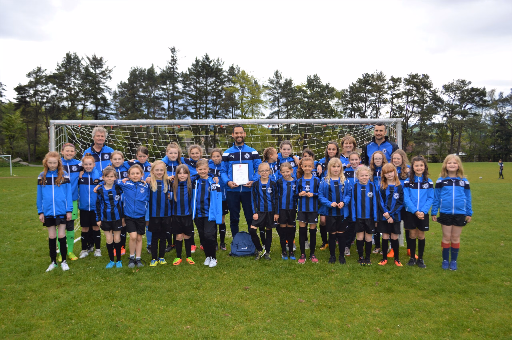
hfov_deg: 53.2
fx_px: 512
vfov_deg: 36.8
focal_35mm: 36
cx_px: 256
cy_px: 170
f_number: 4
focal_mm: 24
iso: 140
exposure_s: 1/125
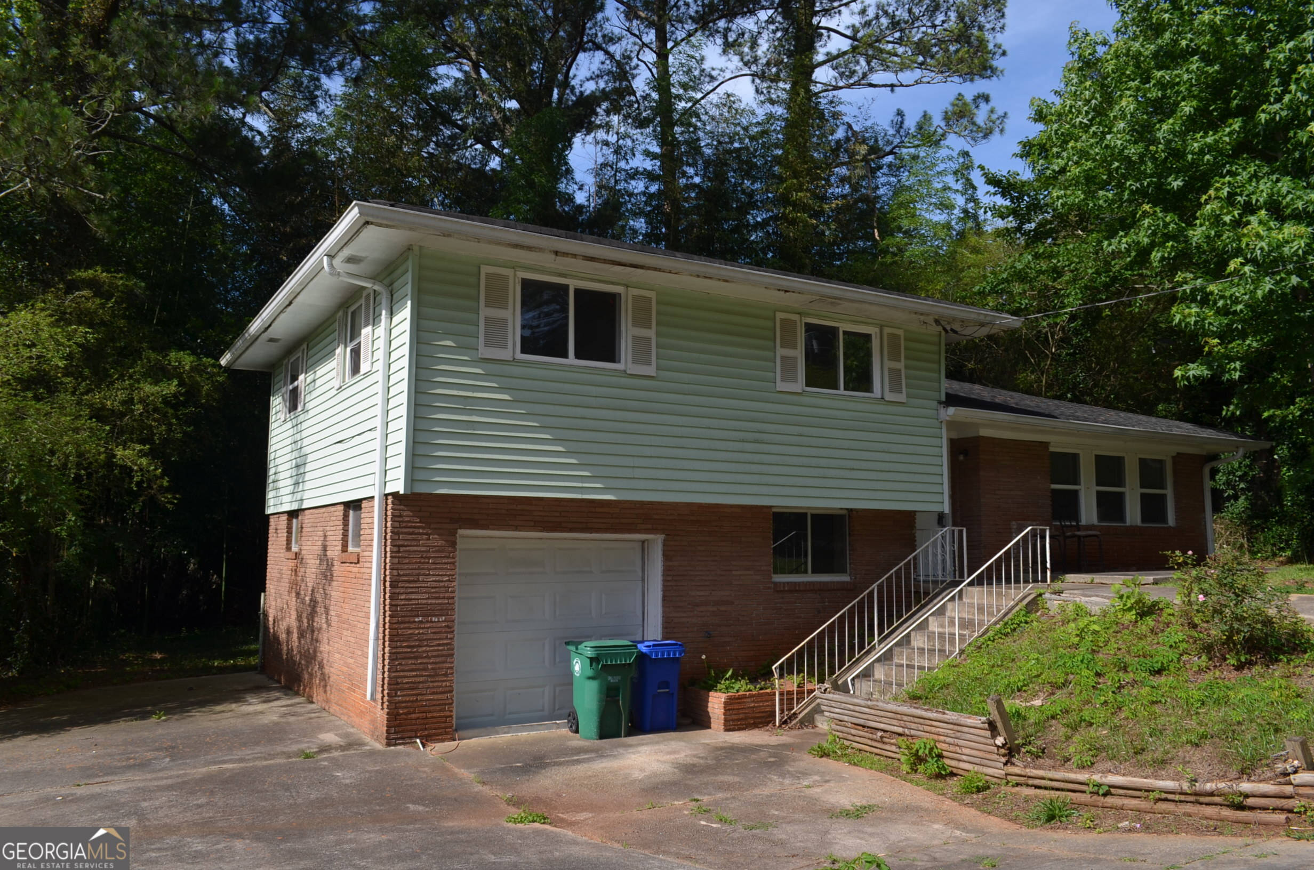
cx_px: 657
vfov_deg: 47.7
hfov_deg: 67.5
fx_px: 983
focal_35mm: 27
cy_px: 435
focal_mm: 18
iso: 100
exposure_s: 1/200
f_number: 8
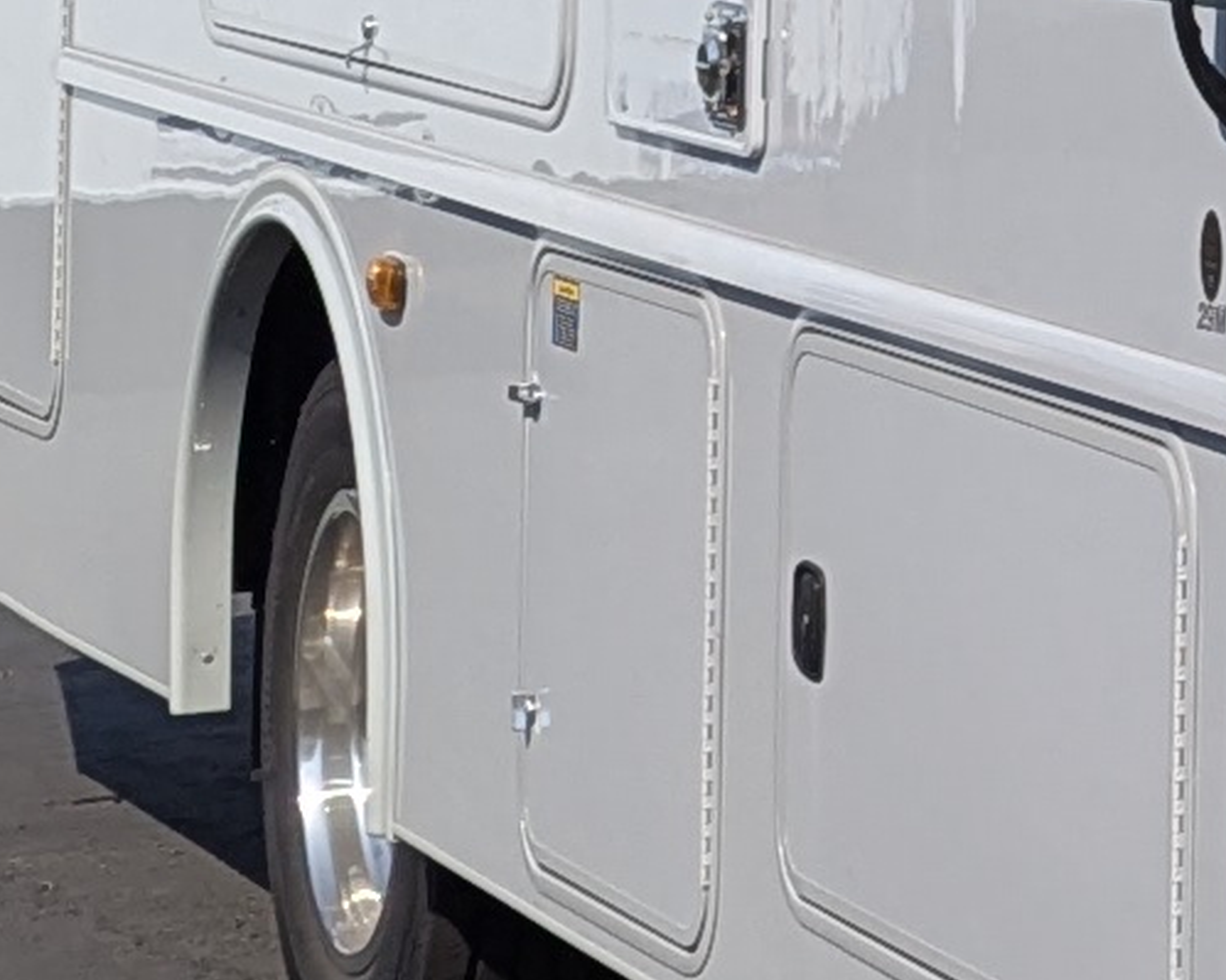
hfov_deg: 8.4
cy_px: -533
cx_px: 3715
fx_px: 6965
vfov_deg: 7.9
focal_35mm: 192
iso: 43
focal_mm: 6.81
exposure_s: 1/2513
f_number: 1.85
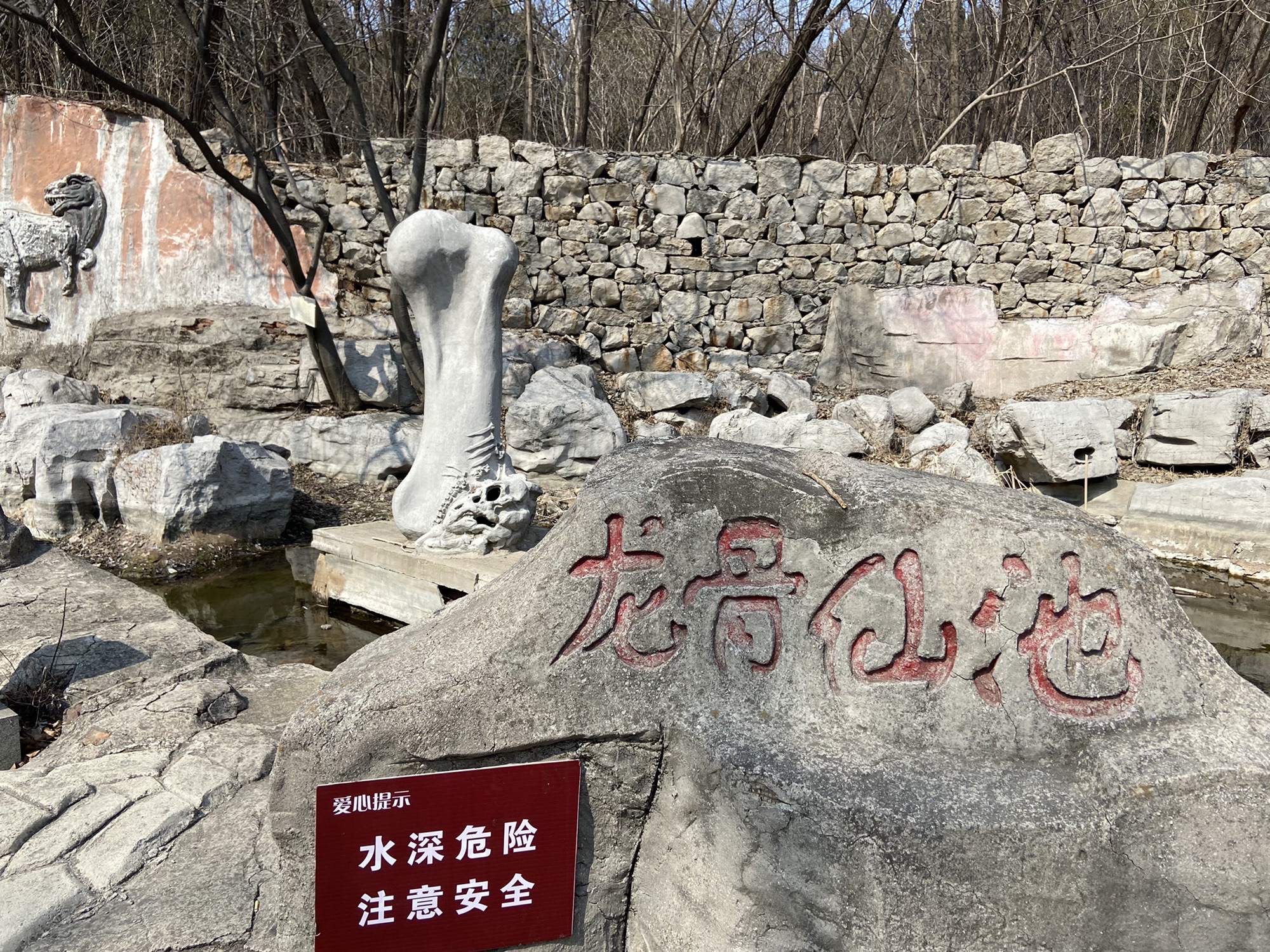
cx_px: 635
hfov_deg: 67.3
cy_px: 476
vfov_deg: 53.1
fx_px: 954
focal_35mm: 26
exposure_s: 1/2358
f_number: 1.8
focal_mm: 4.25
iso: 32
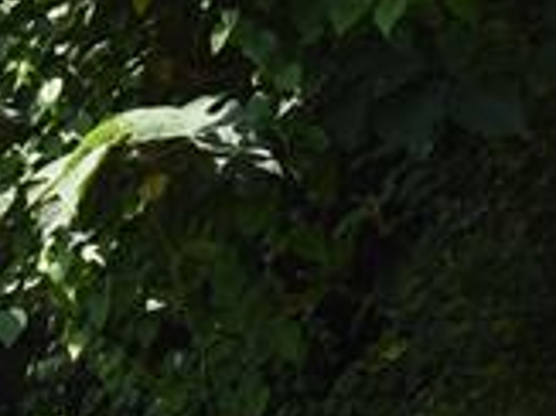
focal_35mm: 218
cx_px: -931
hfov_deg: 8.1
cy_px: 338
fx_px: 3499
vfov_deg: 6.8
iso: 100
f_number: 9
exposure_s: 1/200
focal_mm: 24
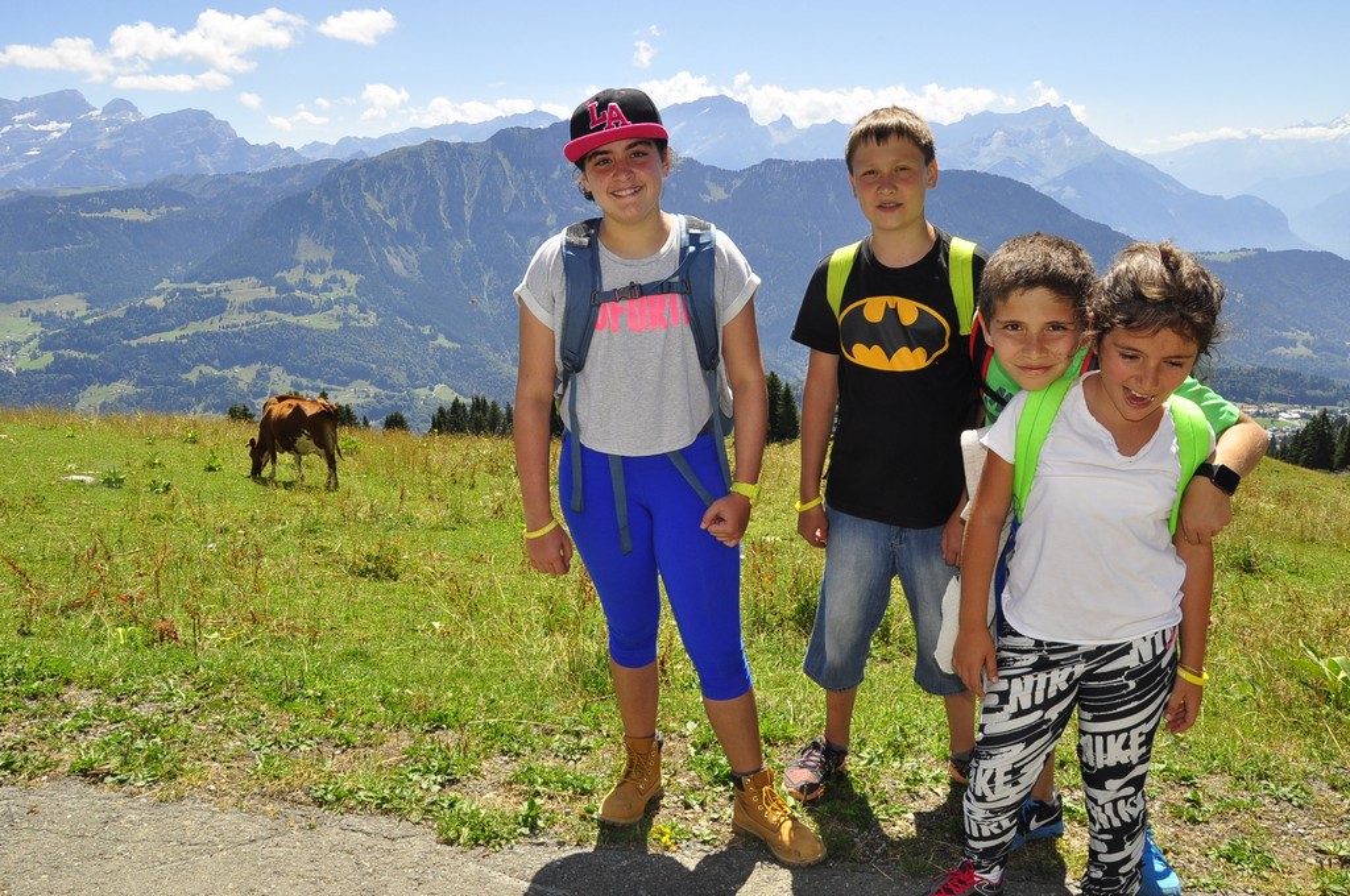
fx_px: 1011
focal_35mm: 27
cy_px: 448
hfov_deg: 67.4
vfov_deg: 47.8
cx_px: 675
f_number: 22
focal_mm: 18
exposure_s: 1/200
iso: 400
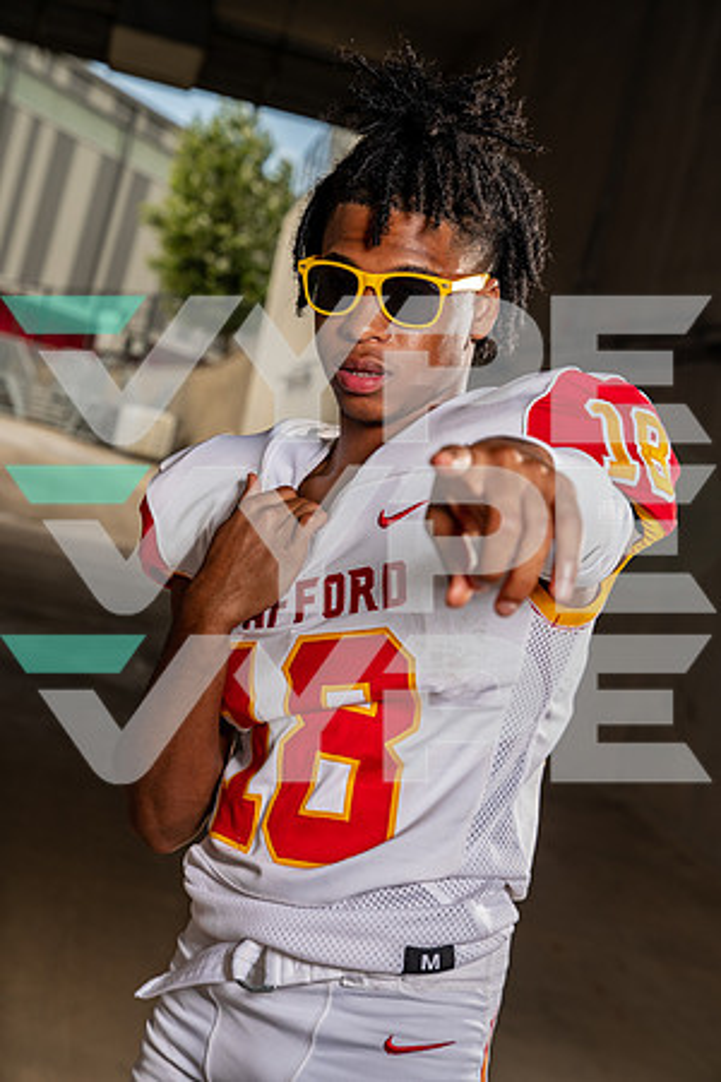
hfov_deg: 21.2
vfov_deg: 31.4
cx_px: 360
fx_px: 1923
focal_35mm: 64
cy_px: 541
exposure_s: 1/250
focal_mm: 64
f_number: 5.6
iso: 100
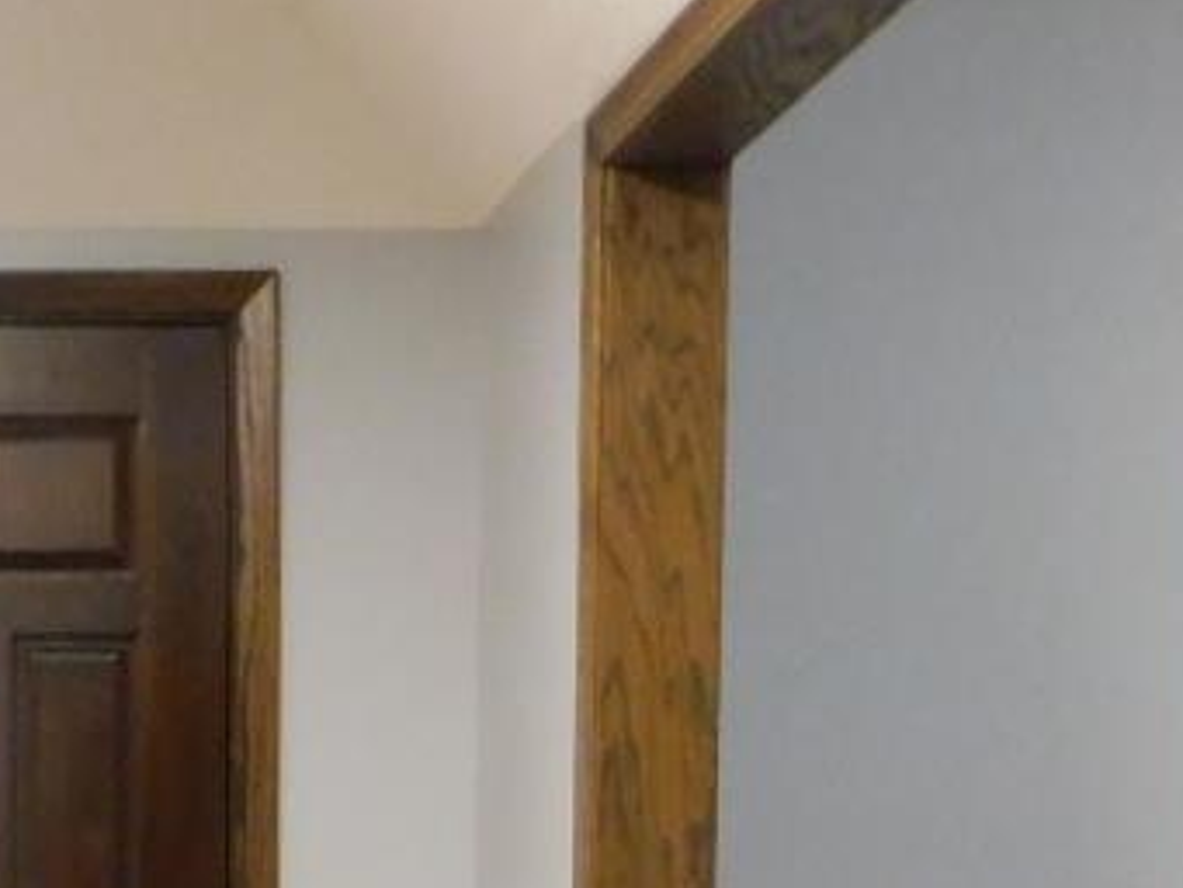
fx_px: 3692
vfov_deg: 12.8
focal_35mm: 108
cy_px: 1453
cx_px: -121
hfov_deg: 17.6
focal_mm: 4
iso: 400
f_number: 3
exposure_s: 1/25
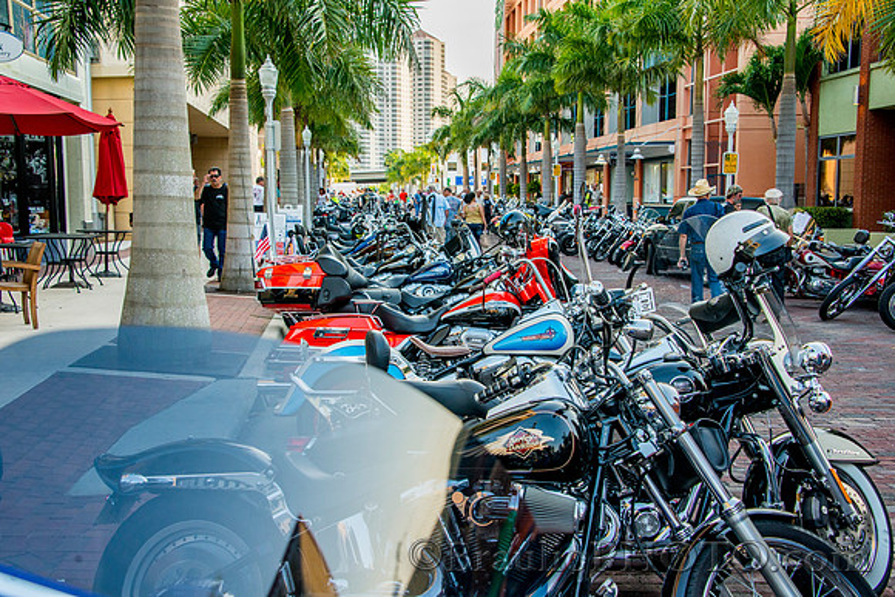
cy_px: 298
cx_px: 448
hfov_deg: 43.6
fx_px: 1119
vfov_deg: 29.9
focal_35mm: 45
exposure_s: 1/250
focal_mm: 45
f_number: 8
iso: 800
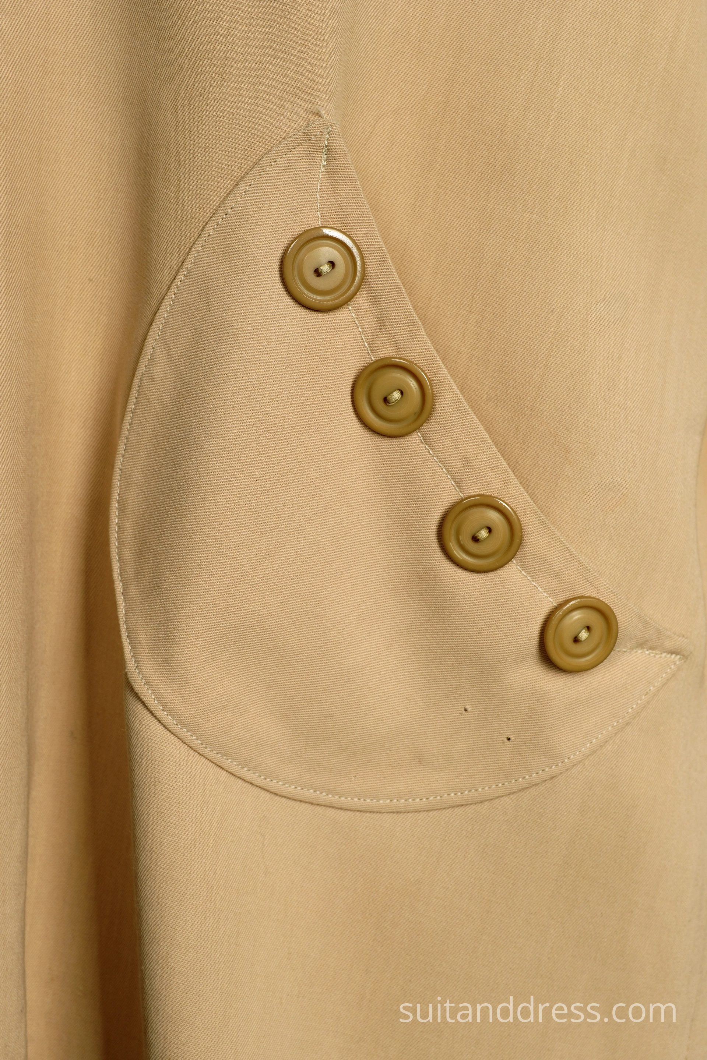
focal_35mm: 48
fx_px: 1414
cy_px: 530
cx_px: 354
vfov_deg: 41.1
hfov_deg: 28.1
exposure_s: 1/40
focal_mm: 32
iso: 320
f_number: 7.1
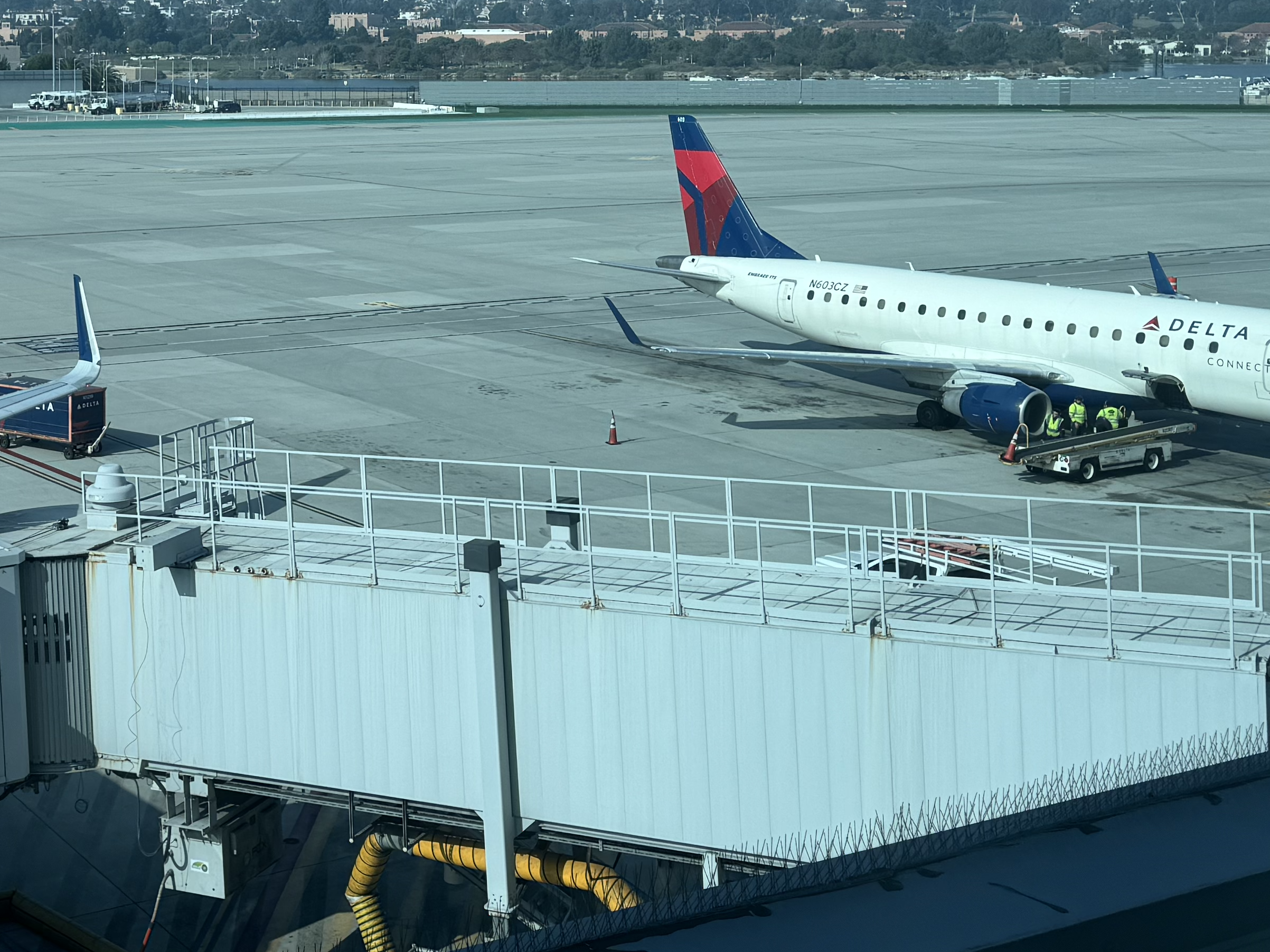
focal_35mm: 57
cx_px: 258
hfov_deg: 32.9
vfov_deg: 25.1
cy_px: 163
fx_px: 2091
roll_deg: +0.1
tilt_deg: -4.4
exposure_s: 1/4950
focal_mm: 6.76
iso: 80
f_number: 1.78
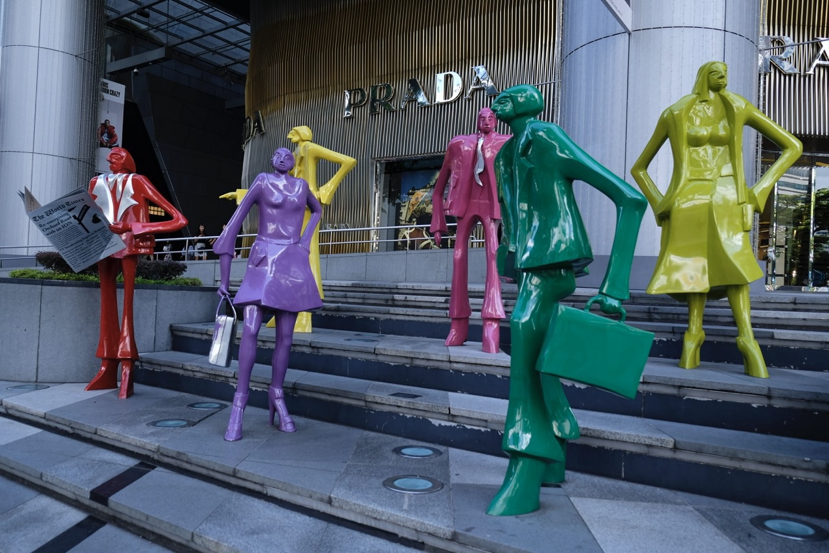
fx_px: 622
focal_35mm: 27
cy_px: 276
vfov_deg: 47.9
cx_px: 414
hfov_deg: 67.4
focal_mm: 18
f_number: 3.2
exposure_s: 1/400
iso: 320
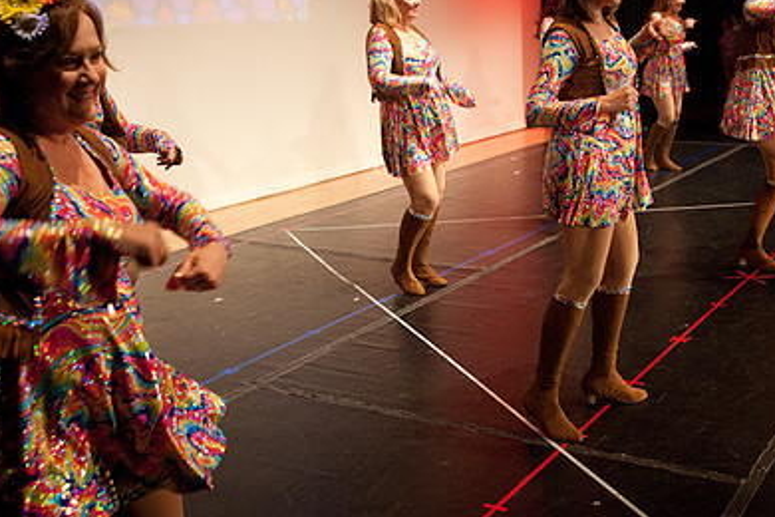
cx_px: 403
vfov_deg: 25.9
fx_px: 1119
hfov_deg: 38.2
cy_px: 185
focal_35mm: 52
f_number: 4
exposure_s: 1/200
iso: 3200
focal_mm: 35
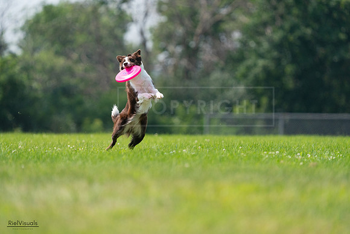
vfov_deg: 3.2
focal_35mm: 433
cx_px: 175
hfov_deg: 4.8
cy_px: 117
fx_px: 4211
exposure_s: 1/4000
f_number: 6.3
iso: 1600
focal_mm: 433
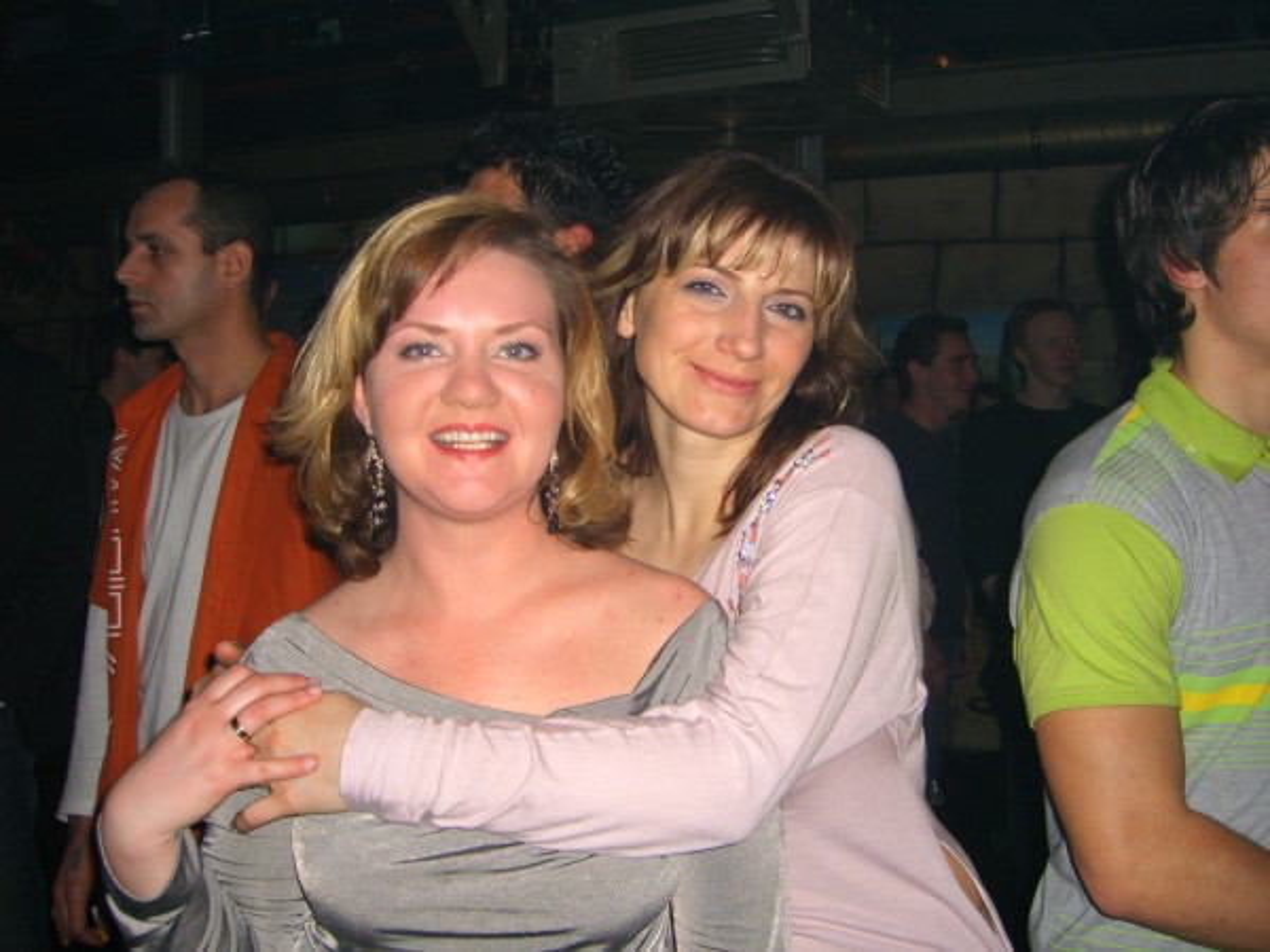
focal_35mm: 38
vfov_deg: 37.7
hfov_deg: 49.0
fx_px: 1394
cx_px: 635
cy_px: 476
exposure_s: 1/60
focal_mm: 7.9
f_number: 2.8
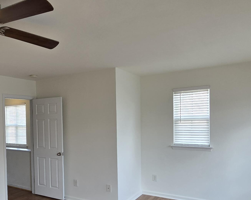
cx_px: 61
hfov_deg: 57.2
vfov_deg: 49.4
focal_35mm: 29
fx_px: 215
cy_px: 128
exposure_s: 1/120
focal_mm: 2.2
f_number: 2.2
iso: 80
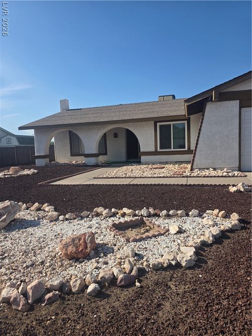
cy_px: 168
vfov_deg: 73.9
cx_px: 126
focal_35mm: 23
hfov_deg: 58.9
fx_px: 223
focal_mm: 6.3
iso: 80
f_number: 1.7
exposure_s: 1/6809
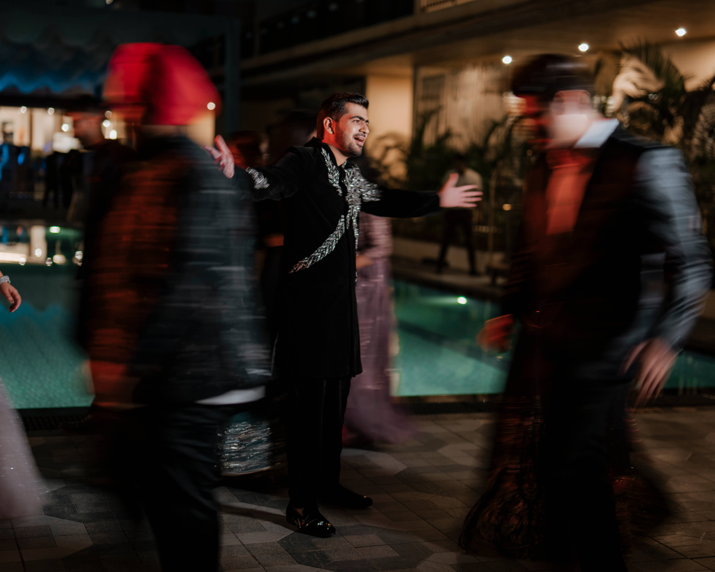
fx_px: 1206
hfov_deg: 33.0
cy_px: 284
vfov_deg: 26.7
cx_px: 343
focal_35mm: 57
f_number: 1.4
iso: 200
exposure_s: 1/13
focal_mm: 50
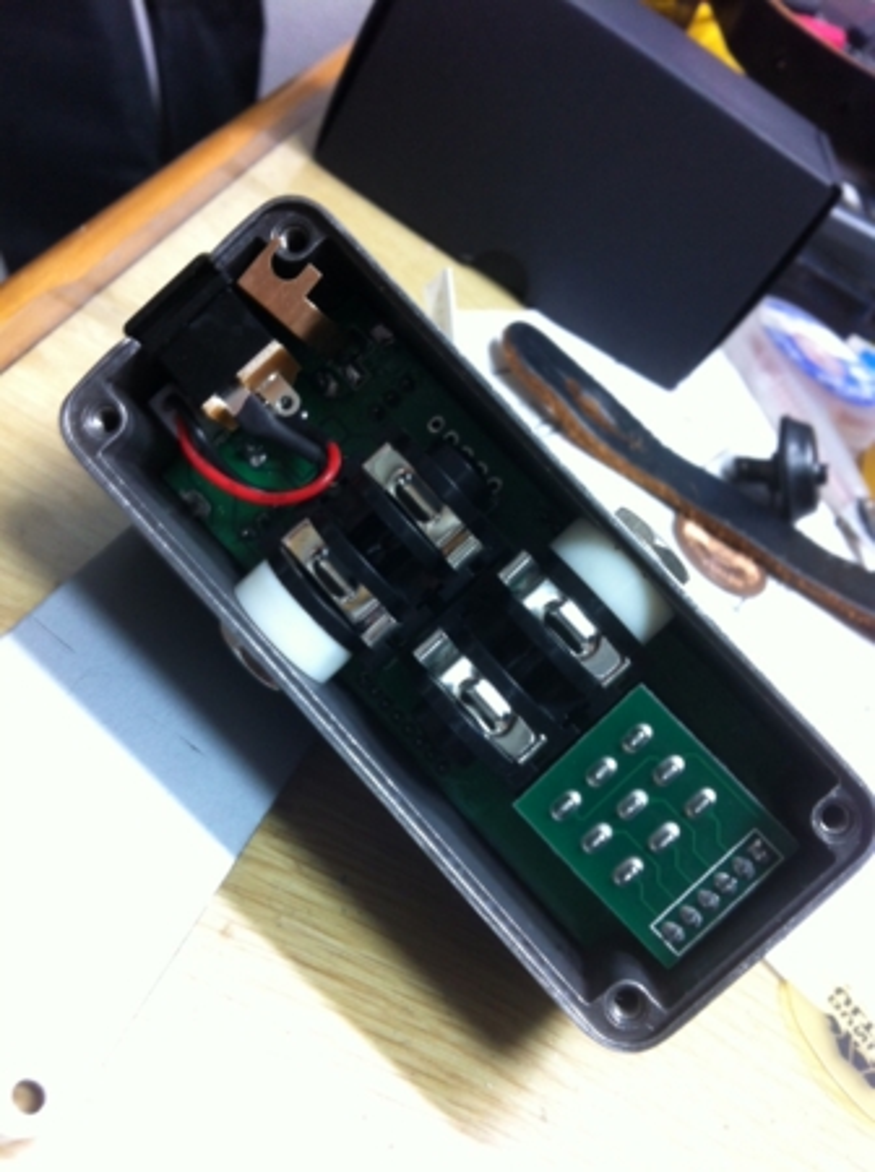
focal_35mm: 35
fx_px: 1183
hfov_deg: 40.6
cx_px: 438
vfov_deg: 52.7
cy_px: 586
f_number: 2.8
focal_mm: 3.85
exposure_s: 1/15
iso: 125
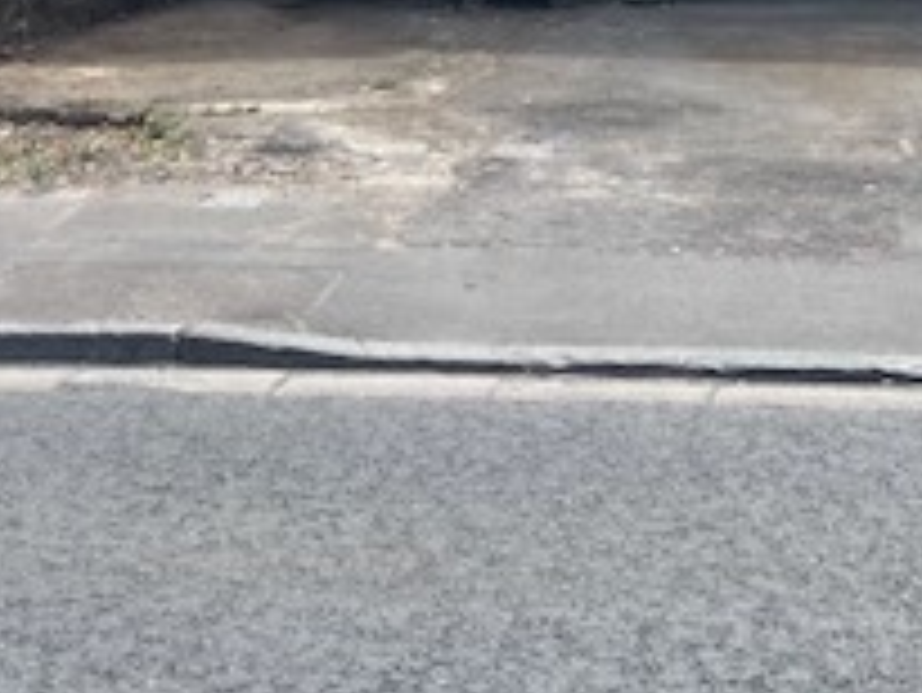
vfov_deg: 16.8
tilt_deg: +2.0
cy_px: -292
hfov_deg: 23.8
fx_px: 2159
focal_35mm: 81
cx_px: 715
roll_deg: -0.4
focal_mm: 5.7
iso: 50
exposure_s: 1/1575
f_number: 1.5
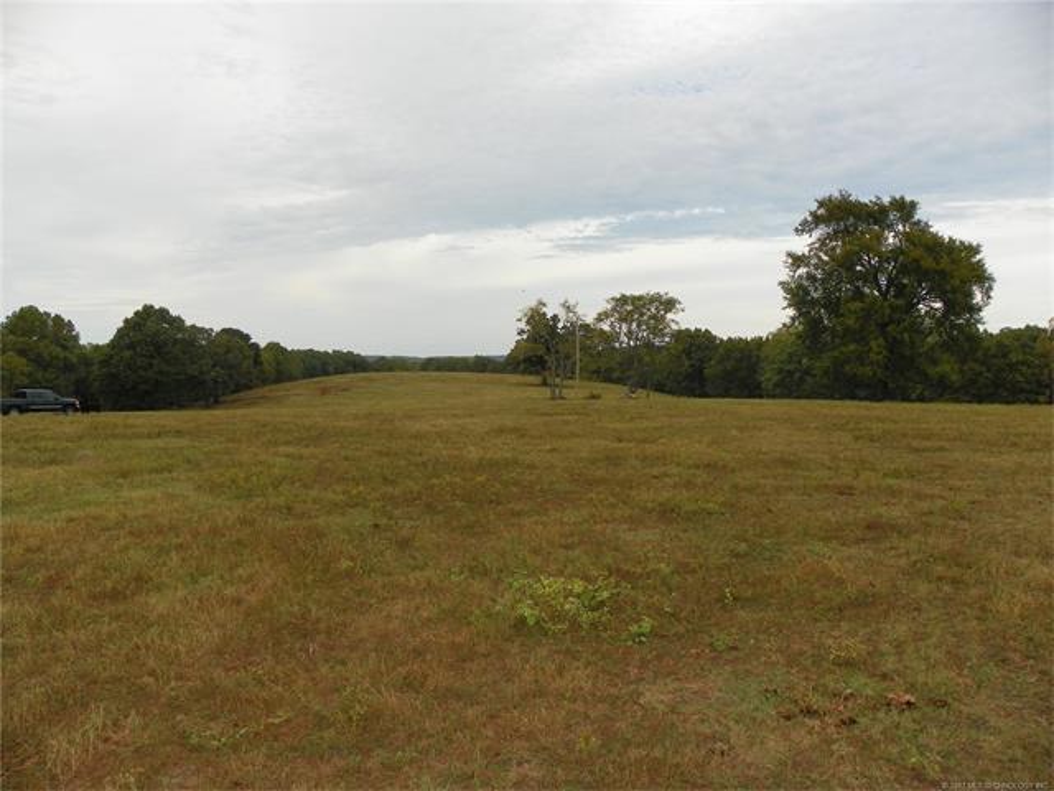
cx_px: 527
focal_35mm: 26
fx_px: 792
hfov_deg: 67.3
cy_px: 396
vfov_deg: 53.1
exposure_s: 1/400
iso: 64
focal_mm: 4.6
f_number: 4
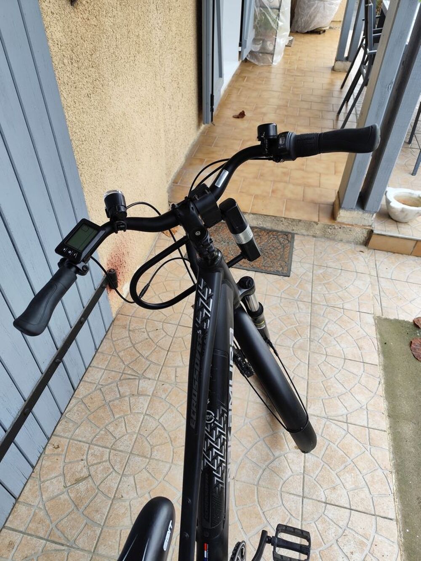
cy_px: 280
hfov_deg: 58.9
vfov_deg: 73.9
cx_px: 210
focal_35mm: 23
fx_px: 373
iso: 64
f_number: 1.65
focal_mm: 6.19
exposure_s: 1/100
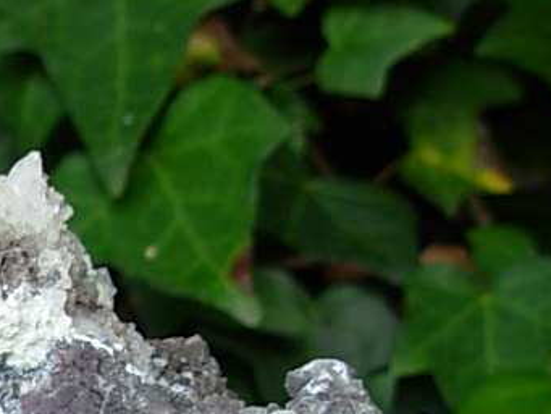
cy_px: 608
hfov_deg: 16.5
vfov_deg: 12.4
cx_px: -108
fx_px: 1815
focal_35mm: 114
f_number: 2.9
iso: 50
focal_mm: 6.3
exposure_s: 1/181
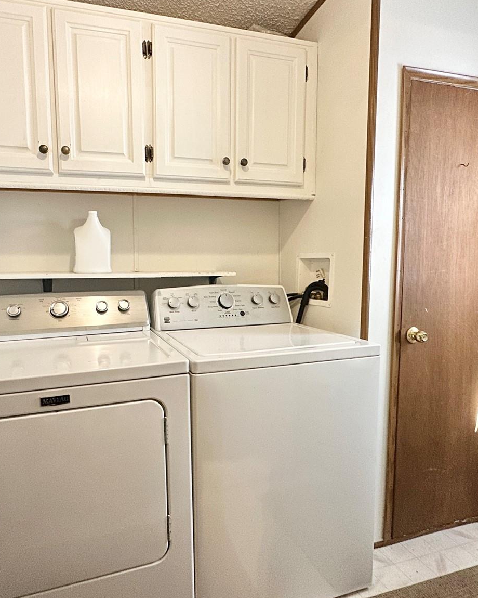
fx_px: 336
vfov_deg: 83.3
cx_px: 200
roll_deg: -0.1
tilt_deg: -5.2
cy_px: 291
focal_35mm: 19
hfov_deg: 70.4
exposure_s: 1/60
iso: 800
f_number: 2.2
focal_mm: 2.22
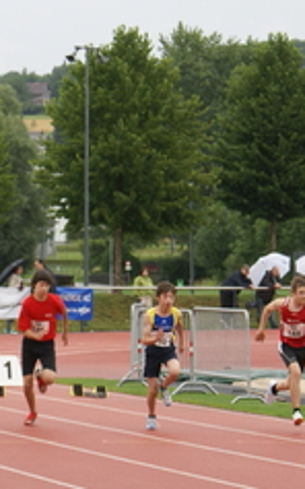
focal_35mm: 244
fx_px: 3247
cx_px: 56
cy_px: 250
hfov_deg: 5.4
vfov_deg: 8.6
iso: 160
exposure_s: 1/250
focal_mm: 70
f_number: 5.6
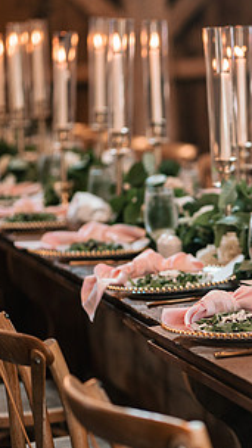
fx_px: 2019
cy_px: 272
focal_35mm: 170
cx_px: 240
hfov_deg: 7.1
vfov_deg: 12.7
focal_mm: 85
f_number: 1.8
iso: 500
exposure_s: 1/320
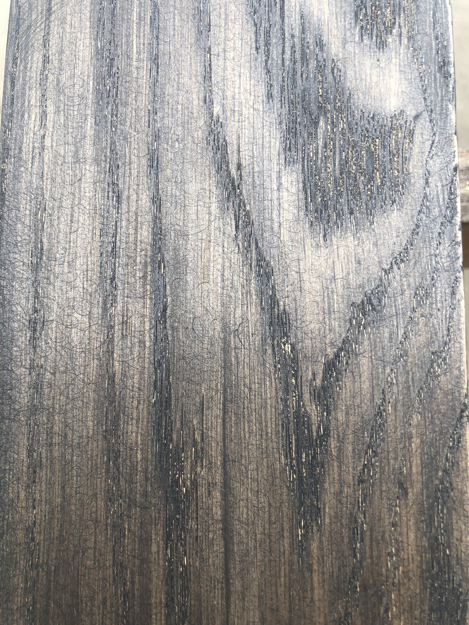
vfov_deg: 63.4
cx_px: 234
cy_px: 312
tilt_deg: -82.4
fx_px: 506
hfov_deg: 49.7
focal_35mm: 28
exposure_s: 1/120
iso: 25
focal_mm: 4
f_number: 1.8
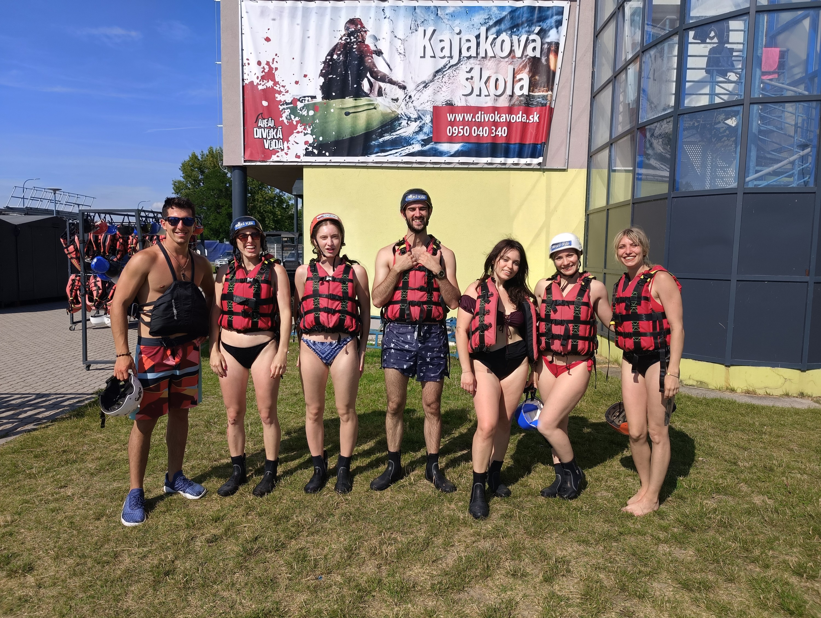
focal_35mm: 23
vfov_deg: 59.0
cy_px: 309
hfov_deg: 73.8
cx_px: 410
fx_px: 546
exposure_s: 1/1344
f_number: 1.69
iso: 64
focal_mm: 6.06
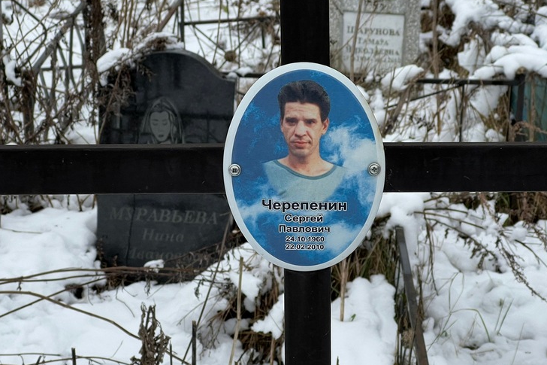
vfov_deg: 15.5
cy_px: 180
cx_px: 286
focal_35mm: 88
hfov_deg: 23.1
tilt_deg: -14.7
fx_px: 1337
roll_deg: +0.2
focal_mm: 9
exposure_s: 1/99
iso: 64
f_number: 2.8
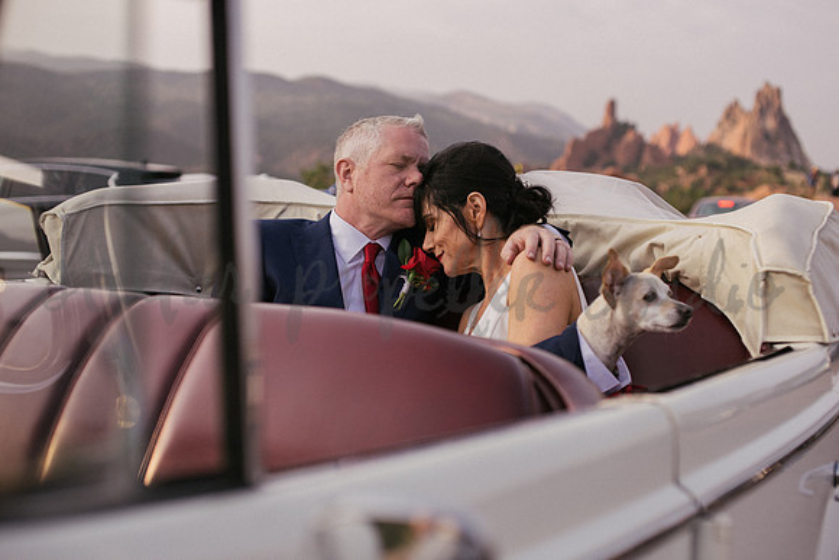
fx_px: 1165
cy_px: 280
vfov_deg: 27.0
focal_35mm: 50
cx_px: 420
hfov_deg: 39.6
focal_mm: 50
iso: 125
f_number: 3.2
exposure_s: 1/1000
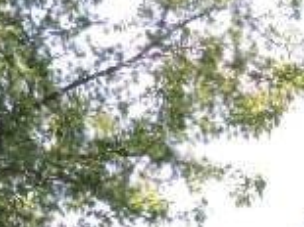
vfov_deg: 10.3
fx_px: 1193
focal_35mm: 136
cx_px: 286
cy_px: 395
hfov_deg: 14.3
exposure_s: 1/500
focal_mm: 5.8
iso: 100
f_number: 3.2
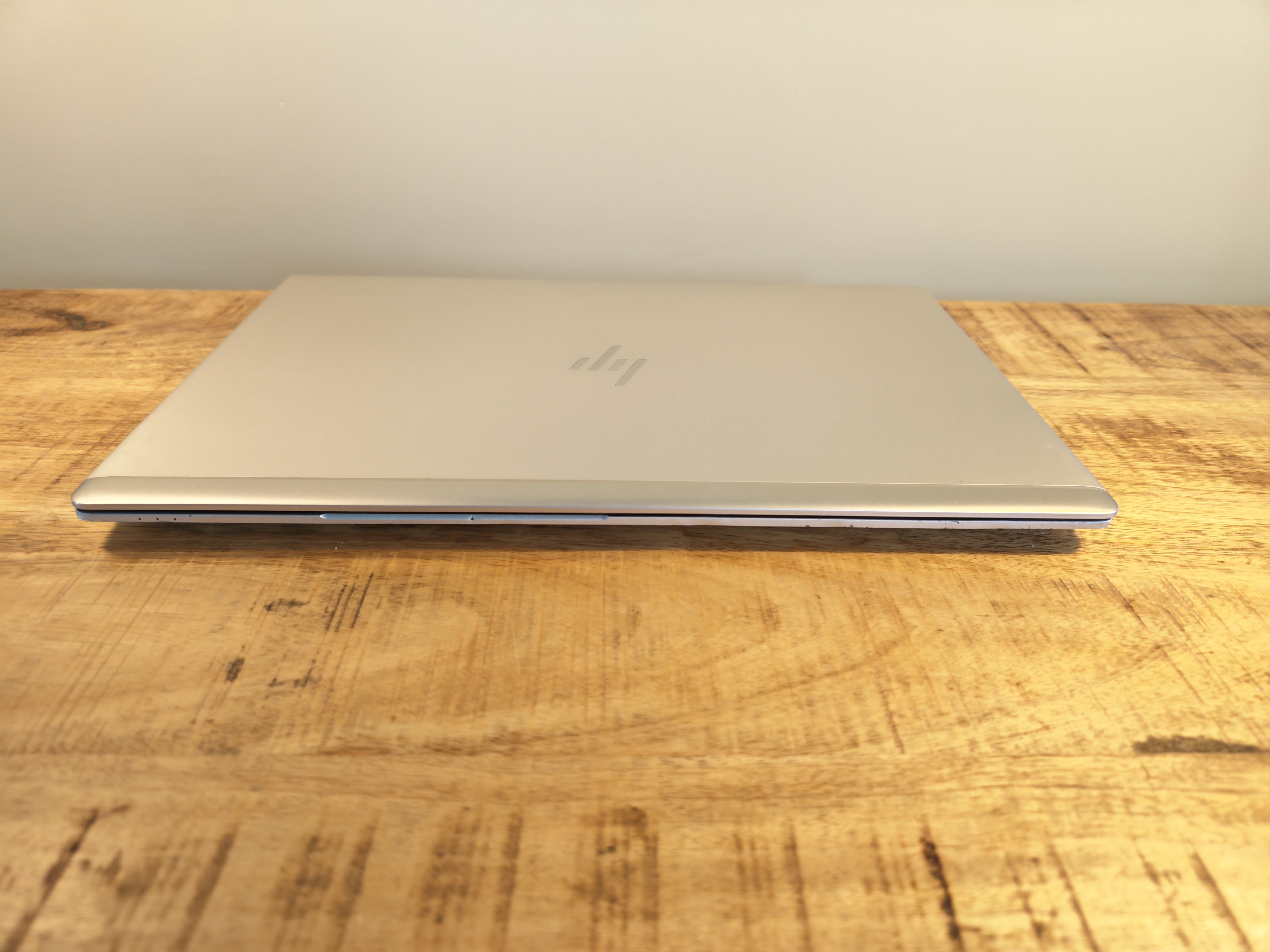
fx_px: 844
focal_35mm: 23
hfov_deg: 73.9
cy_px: 476
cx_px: 635
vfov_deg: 58.9
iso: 100
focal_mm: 6.55
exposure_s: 1/50
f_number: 1.6
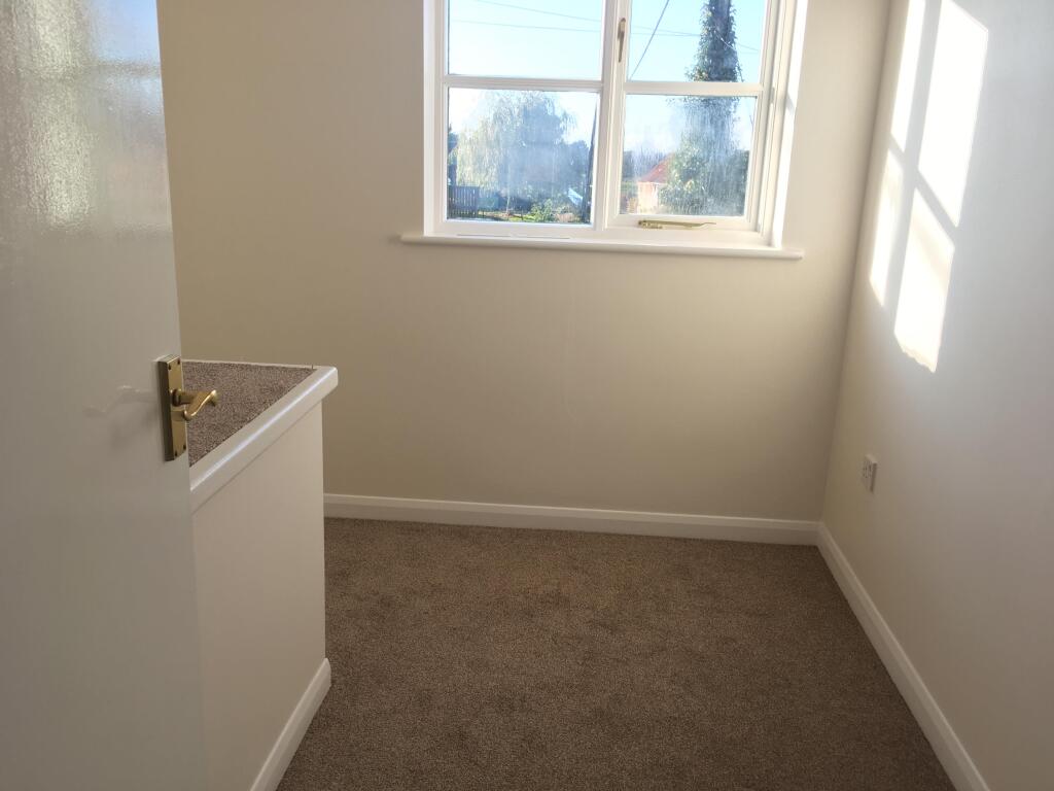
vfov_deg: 48.2
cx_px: 527
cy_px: 396
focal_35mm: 29
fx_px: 883
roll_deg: -1.7
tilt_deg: -14.4
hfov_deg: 61.7
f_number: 2.2
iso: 25
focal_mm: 4.15
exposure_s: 1/125
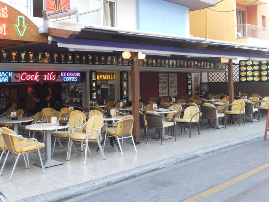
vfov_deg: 33.6
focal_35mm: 43
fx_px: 334
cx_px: 136
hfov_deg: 43.9
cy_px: 92
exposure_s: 1/30
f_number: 3.9
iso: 80
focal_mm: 6.9
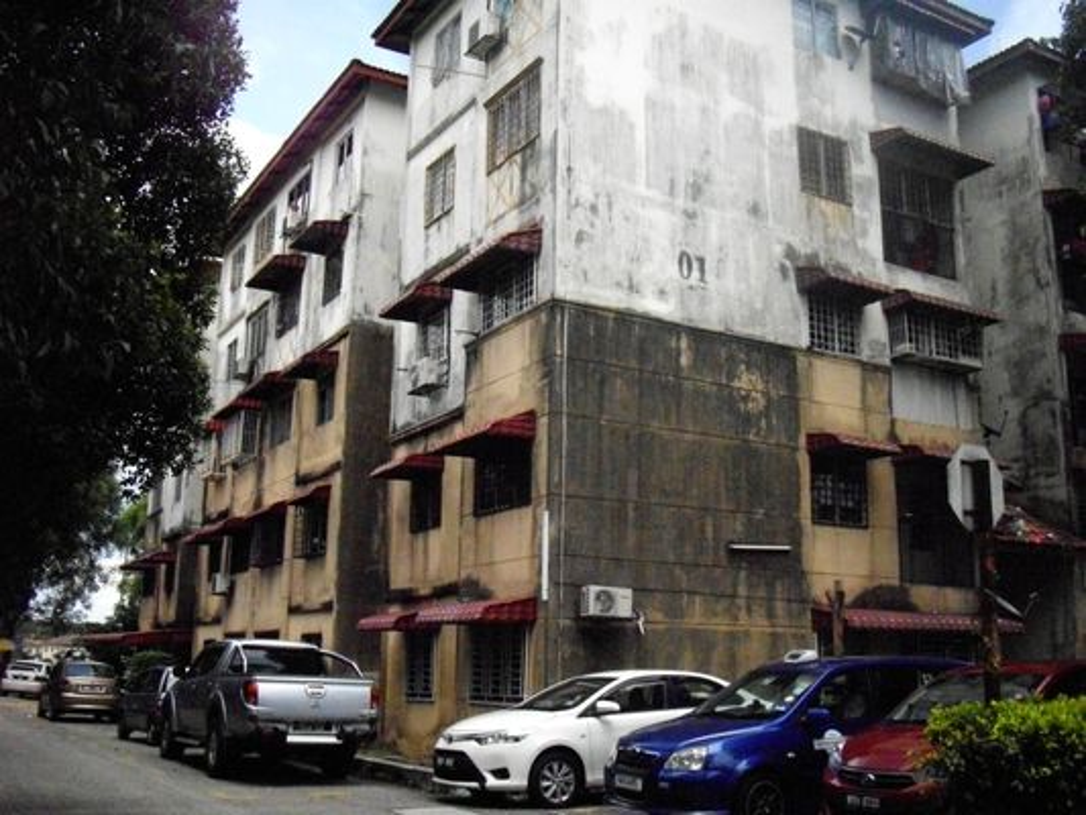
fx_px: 1192
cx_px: 543
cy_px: 408
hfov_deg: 49.0
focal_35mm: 38
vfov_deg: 37.7
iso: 1600
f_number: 8
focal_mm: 7.9
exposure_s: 1/1600
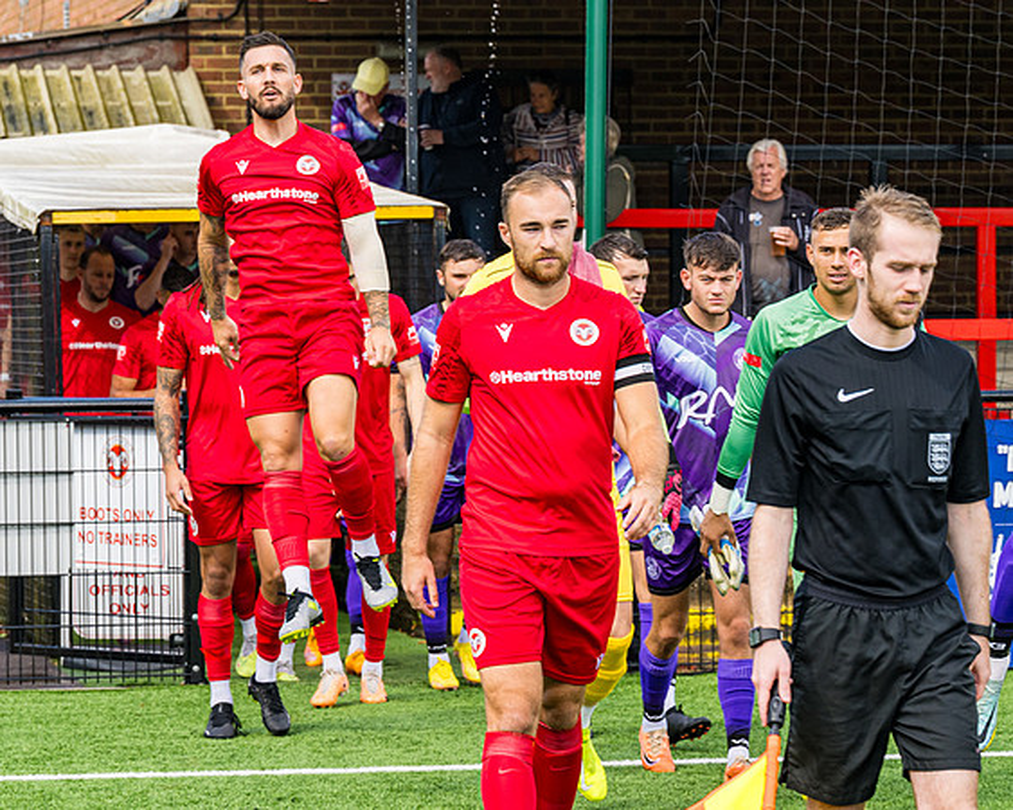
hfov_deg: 12.8
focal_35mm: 151
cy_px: 401
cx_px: 390
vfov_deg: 10.2
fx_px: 4520
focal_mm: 83
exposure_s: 1/640
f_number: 5
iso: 200
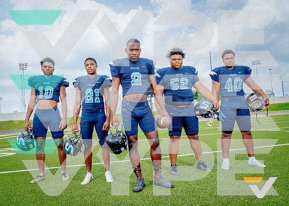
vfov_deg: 48.8
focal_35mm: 28
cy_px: 113
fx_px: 227
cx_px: 144
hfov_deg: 64.9
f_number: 8
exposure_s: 1/125
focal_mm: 24
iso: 100
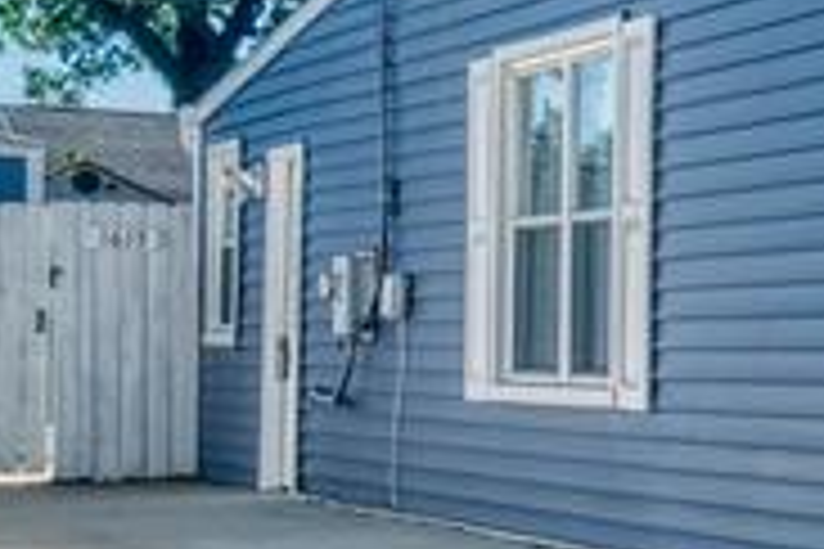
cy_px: 385
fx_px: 2563
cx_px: 1833
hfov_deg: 14.1
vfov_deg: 12.2
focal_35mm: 112
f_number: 9
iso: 200
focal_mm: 13.2
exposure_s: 1/280
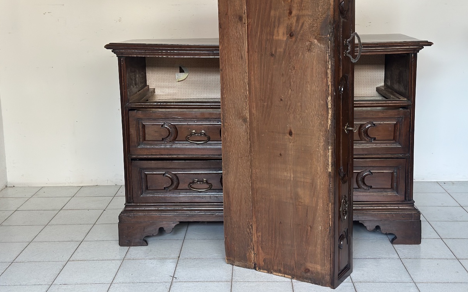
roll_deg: +2.2
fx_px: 650
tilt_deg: -10.9
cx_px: 234
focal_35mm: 51
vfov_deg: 25.3
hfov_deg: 39.6
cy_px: 129
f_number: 1.78
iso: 200
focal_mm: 6.86
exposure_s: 1/60
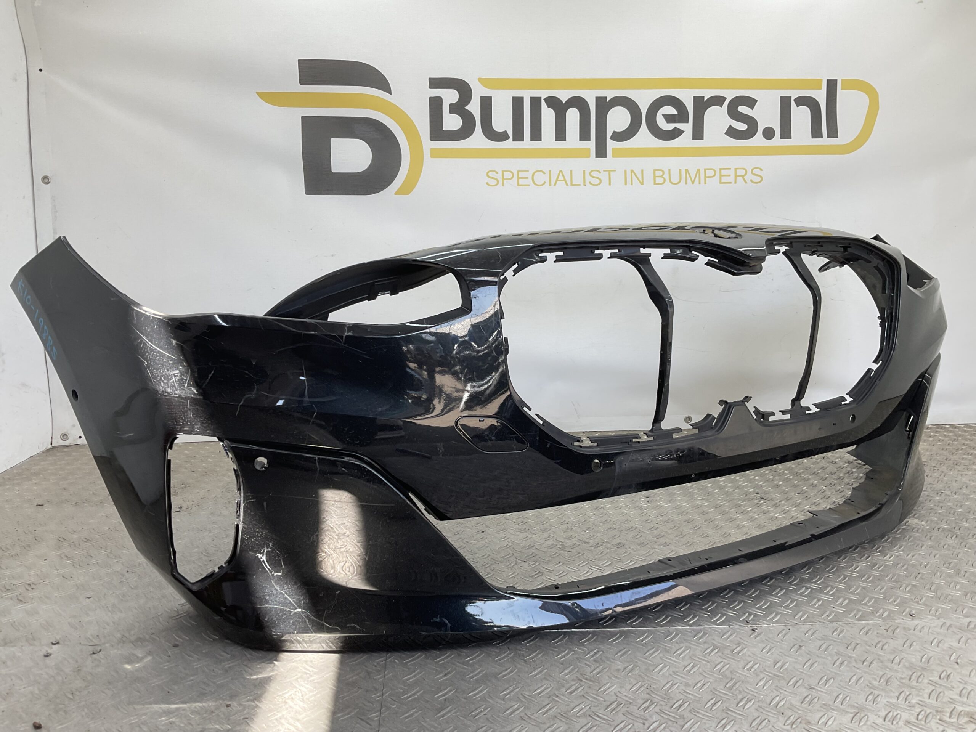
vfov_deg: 48.2
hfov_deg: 61.7
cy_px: 366
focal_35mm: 29
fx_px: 818
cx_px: 488
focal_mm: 3
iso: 16
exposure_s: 1/133
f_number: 1.8
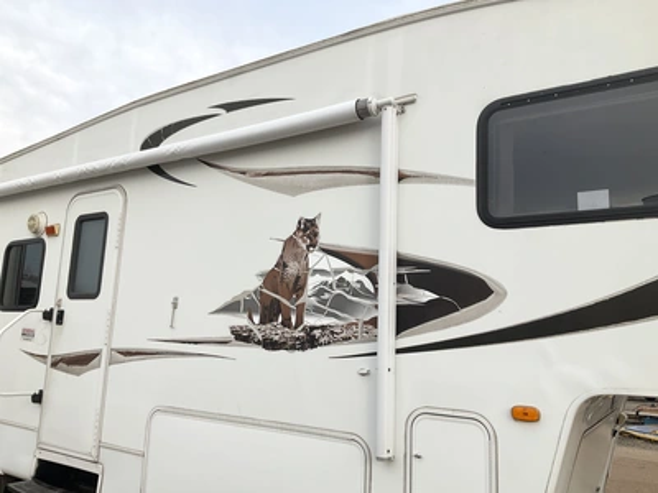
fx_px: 551
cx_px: 329
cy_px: 246
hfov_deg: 61.7
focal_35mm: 29
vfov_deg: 48.2
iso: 25
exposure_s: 1/728
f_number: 1.8
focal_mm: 3
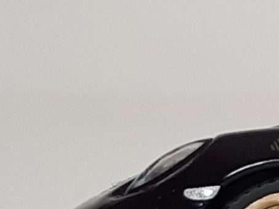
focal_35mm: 153
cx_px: 602
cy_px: 191
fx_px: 1233
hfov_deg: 11.3
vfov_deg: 9.7
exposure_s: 1/50
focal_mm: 3.6
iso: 40
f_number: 1.9
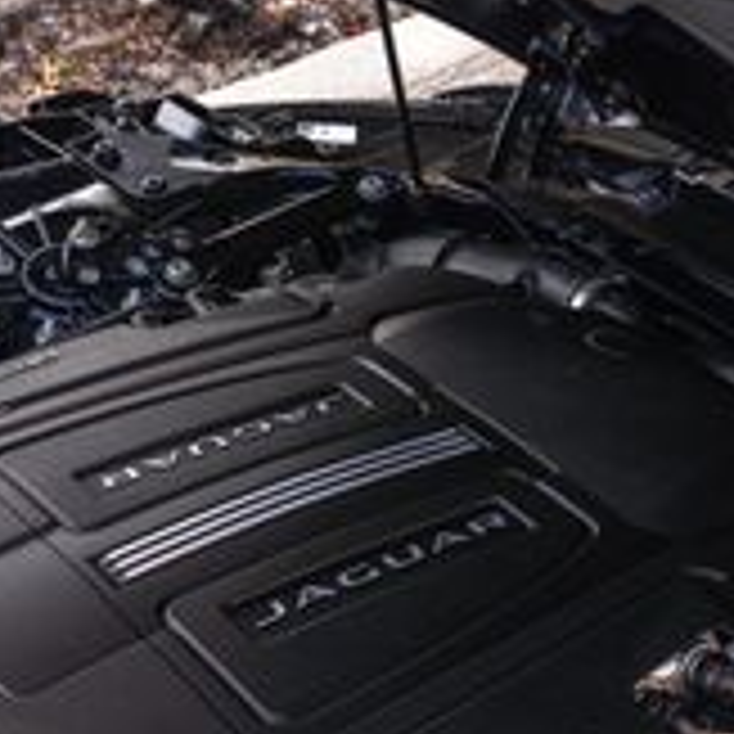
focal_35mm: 80
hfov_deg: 21.0
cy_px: 693
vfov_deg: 21.1
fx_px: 1919
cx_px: 707
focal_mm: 24
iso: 640
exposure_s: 1/80
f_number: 7.1
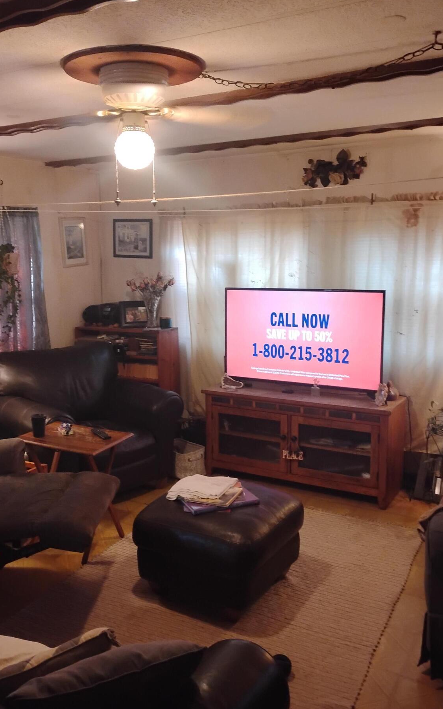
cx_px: 186
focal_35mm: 33
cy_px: 364
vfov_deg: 58.1
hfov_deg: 38.2
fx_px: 637
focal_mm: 4.26
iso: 988
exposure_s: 1/30
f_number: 1.8
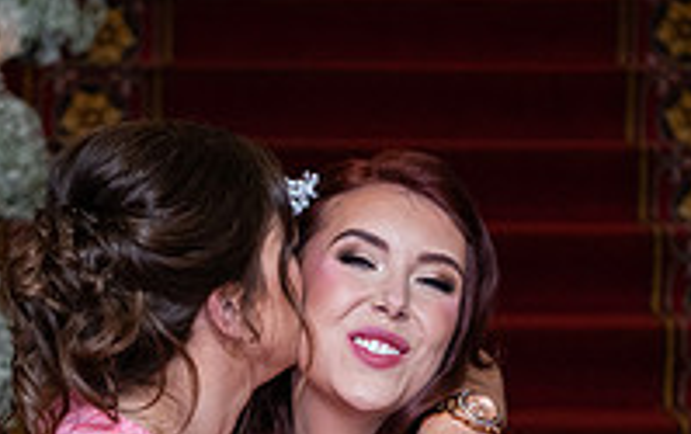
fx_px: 3470
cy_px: 502
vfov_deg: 7.1
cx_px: 323
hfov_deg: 11.4
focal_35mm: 184
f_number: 3.5
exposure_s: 1/160
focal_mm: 62
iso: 800
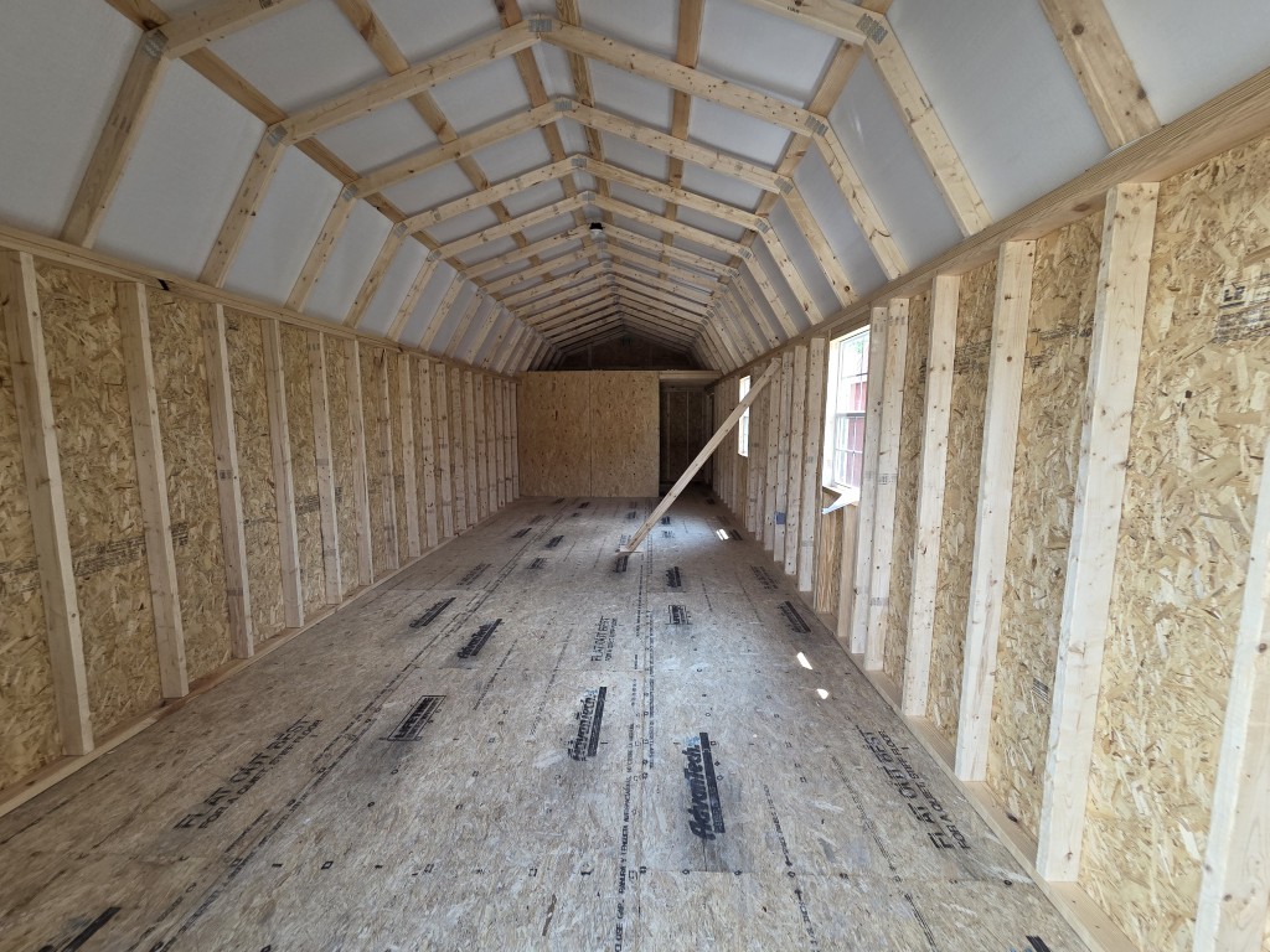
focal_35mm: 13
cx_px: 635
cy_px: 476
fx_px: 477
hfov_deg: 106.2
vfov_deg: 89.9
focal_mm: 2.2
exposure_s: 1/120
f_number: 2.2
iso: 100
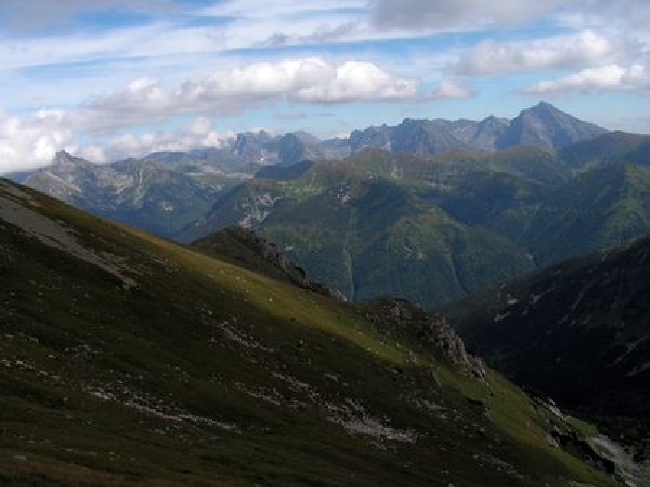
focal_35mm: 36
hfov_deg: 51.4
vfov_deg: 39.6
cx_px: 325
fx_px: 676
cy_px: 244
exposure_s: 1/800
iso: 50
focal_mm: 6
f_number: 3.2
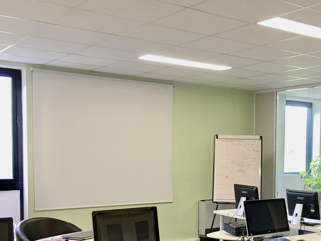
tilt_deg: -4.0
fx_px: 473
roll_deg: -2.1
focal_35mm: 51
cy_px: 184
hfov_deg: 36.2
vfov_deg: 28.1
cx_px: 257
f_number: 2.2
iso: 40
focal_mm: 4.15
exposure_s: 1/33
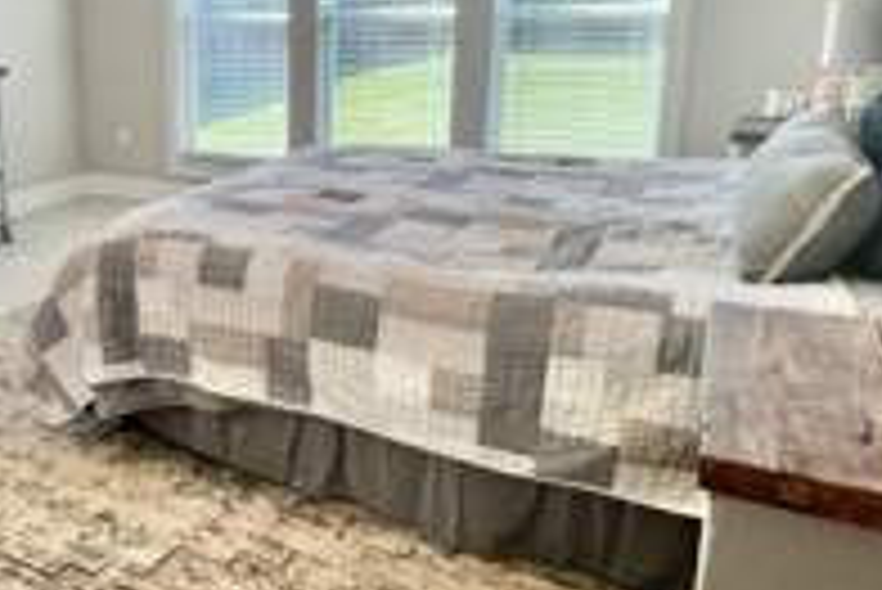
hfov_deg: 52.3
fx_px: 809
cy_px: 209
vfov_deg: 39.7
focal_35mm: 33
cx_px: 140
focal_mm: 1.57
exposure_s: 1/120
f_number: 1.8
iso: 64
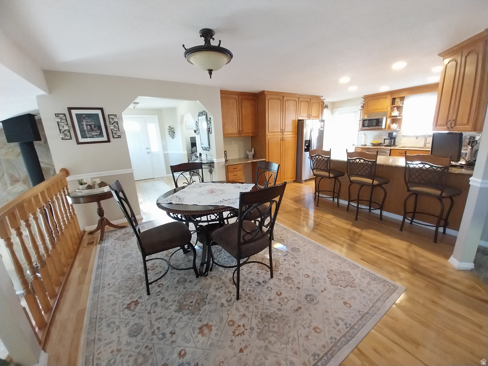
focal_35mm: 13
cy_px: 183
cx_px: 244
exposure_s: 1/20
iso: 250
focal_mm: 1.13
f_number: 2.2
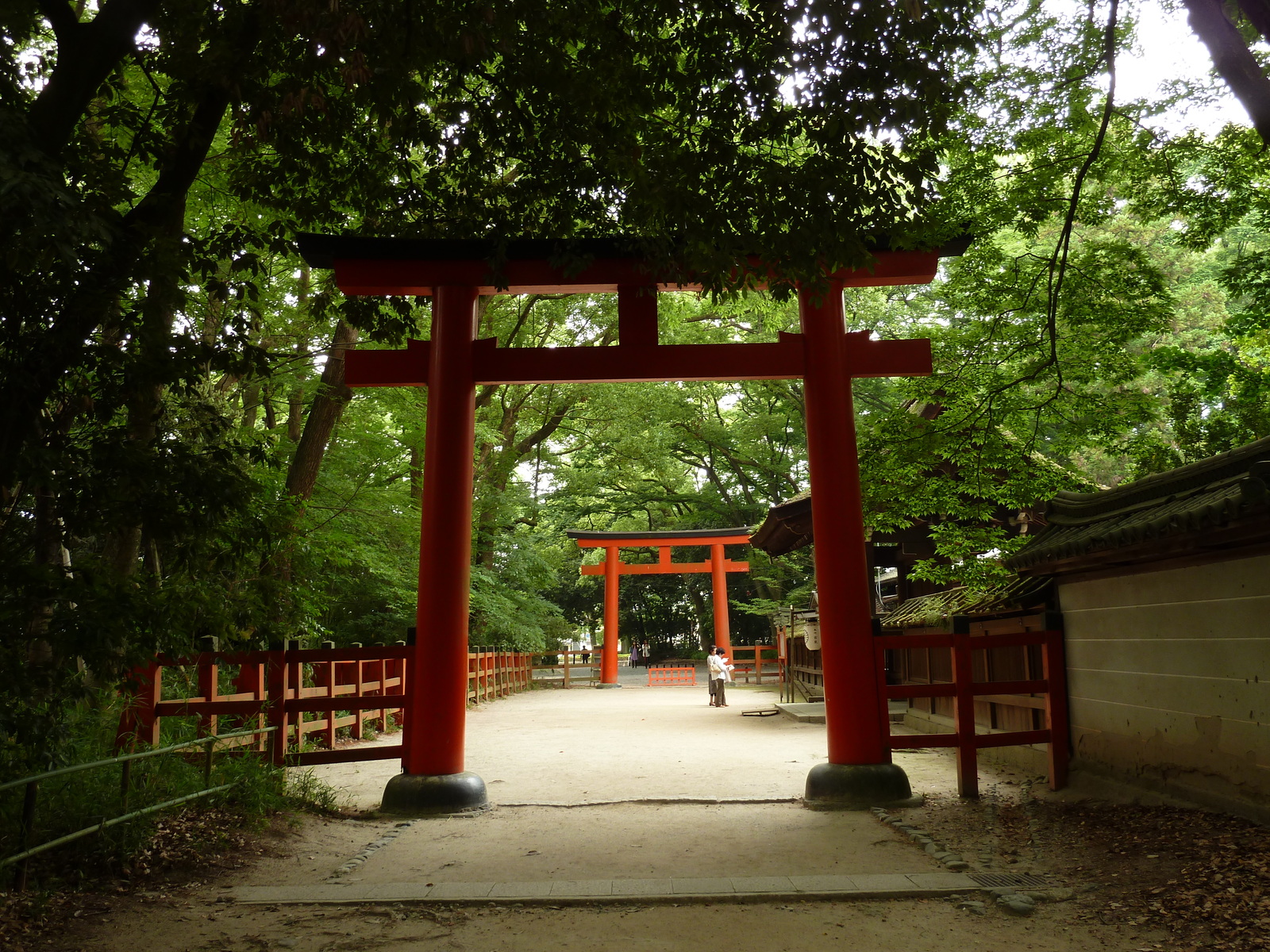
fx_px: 1174
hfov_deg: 56.8
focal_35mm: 32
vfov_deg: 44.2
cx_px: 635
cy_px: 476
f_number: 3.5
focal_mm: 5.3
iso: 80
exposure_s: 1/20
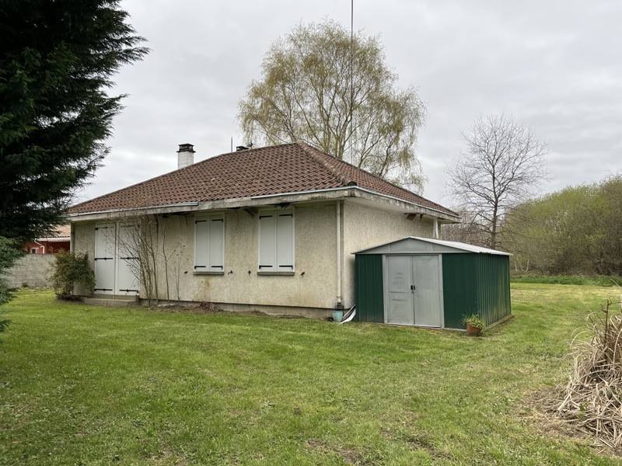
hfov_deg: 67.3
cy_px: 233
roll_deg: +1.0
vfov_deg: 53.1
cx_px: 311
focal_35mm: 26
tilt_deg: +3.3
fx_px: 467
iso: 50
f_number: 1.6
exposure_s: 1/350
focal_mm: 5.1
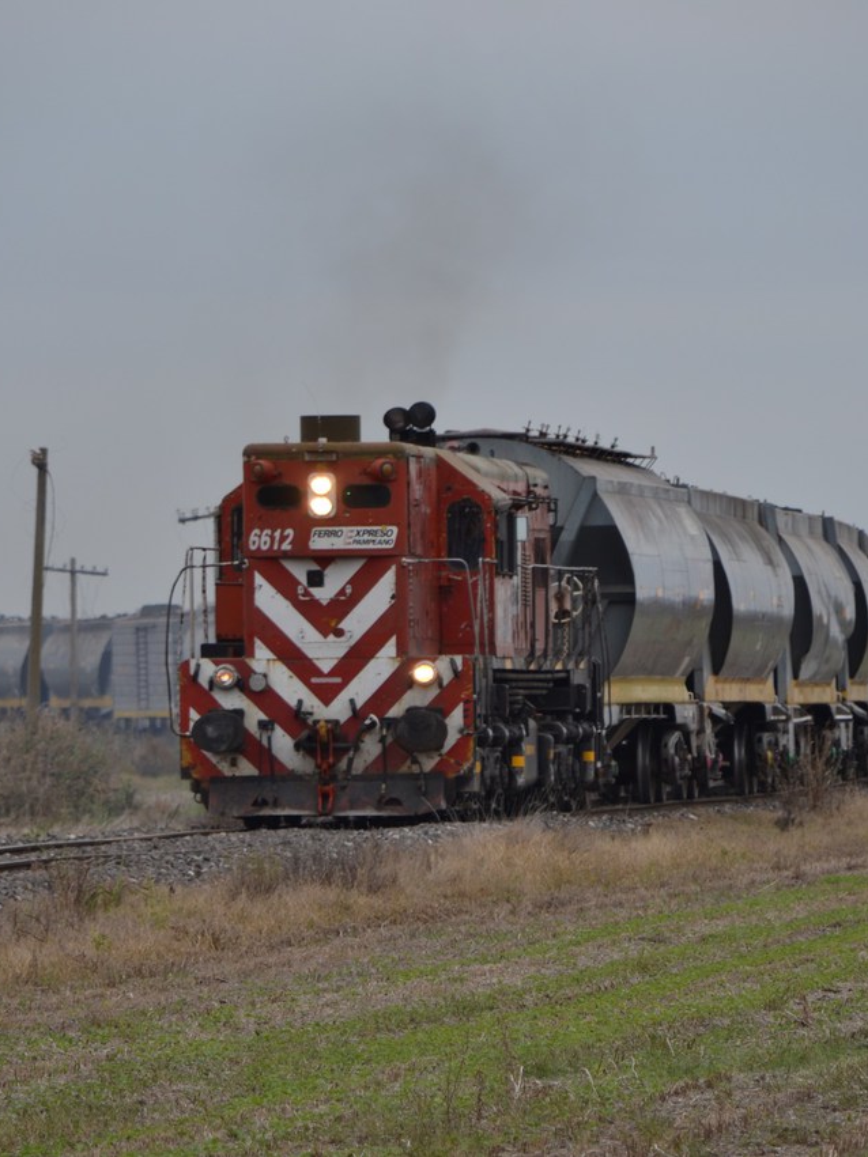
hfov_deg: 3.4
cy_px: 578
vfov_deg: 4.6
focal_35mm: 434
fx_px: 14514
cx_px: 416
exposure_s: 1/200
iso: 100
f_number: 6.3
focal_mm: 200
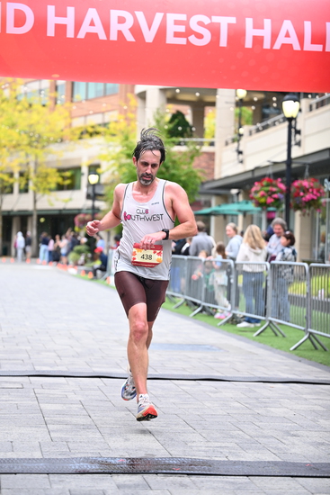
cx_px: 165
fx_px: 1099
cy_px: 248
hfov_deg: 17.1
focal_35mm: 80
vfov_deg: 25.4
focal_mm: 80
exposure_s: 1/1600
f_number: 2.8
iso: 1250
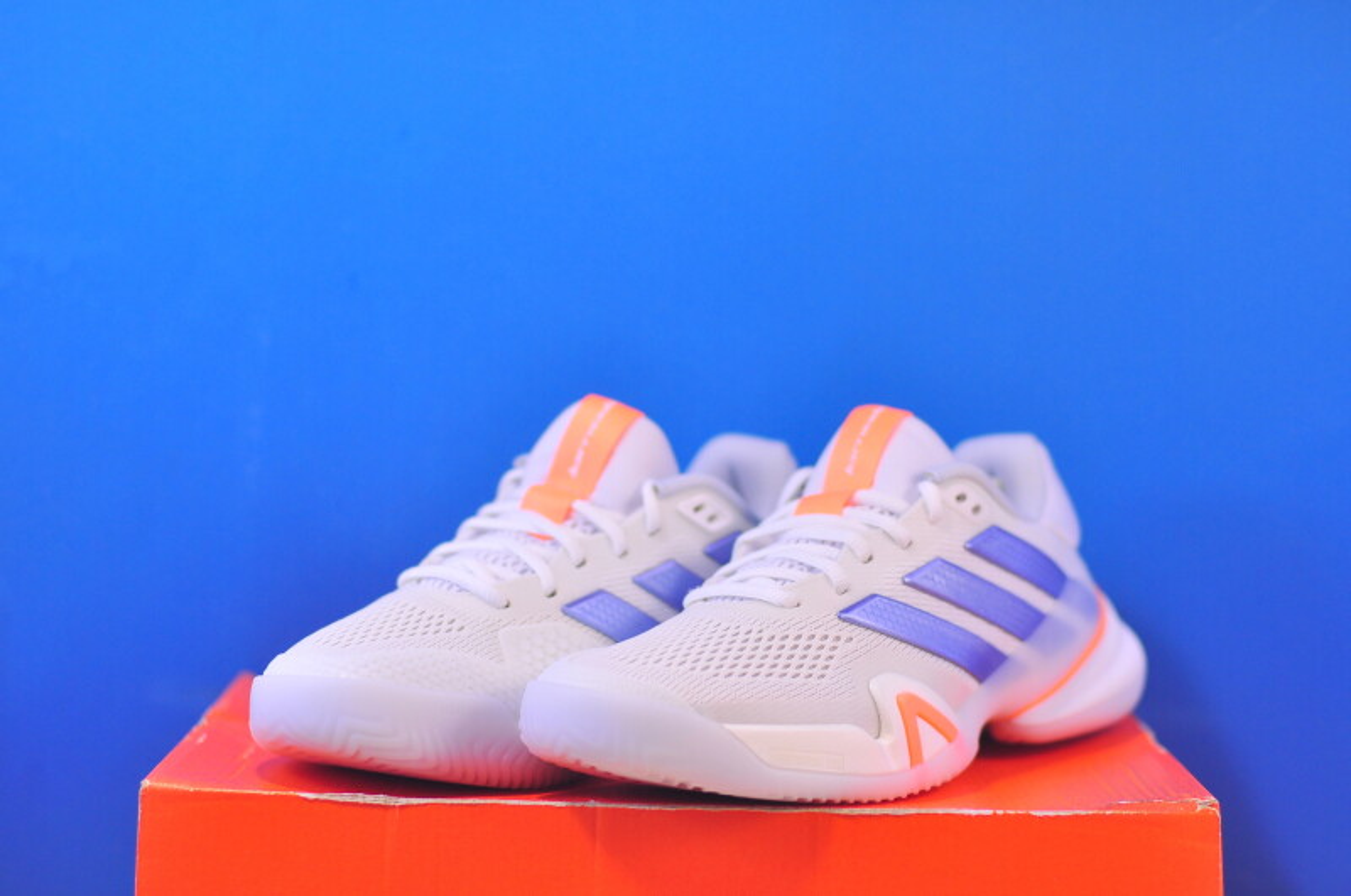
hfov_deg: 27.0
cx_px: 676
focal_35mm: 75
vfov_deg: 18.1
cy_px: 448
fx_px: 2811
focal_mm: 50
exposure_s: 1/320
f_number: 2.2
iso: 250
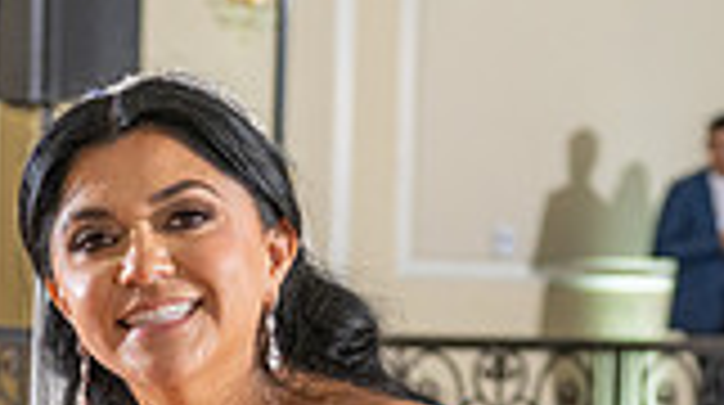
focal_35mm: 212
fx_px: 4064
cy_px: 758
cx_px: 198
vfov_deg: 5.6
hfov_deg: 10.2
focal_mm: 56
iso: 800
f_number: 4
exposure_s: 1/160
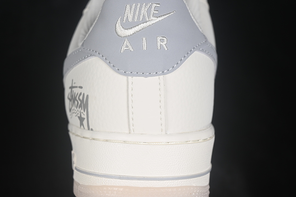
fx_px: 617
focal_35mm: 75
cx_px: 148
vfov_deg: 18.2
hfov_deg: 27.0
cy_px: 98
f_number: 7.1
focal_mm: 50
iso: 160
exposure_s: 1/80
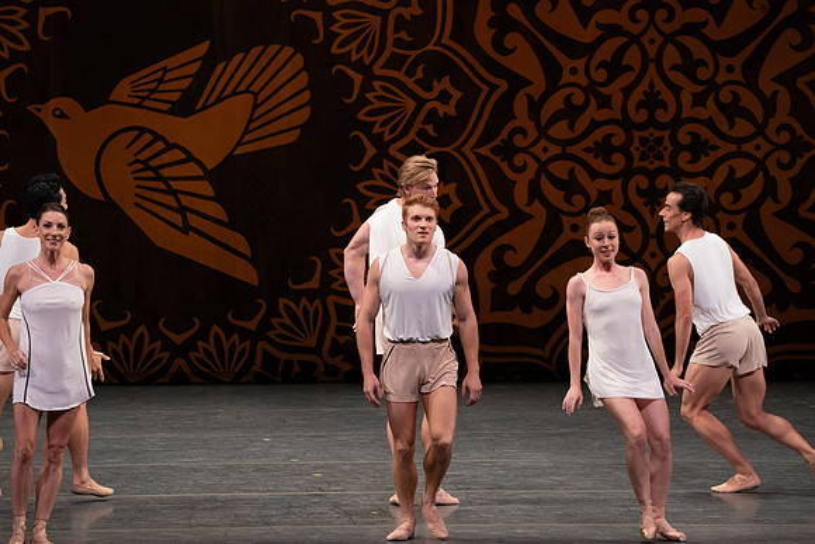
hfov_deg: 6.4
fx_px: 7336
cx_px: 408
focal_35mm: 324
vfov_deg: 4.2
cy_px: 272
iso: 5000
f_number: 10
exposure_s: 1/400
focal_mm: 324
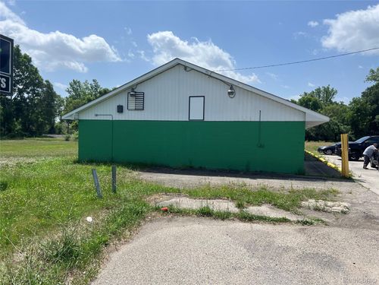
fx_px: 285
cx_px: 190
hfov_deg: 67.3
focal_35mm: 26
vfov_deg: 53.1
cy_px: 142
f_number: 1.5
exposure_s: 1/5076
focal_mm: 5.7
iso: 50
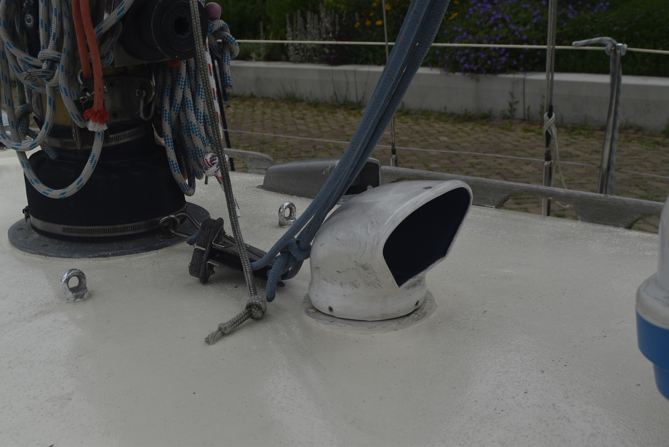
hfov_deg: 44.9
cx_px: 334
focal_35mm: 44
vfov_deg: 30.9
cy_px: 224
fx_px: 809
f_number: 9
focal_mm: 29
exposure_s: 1/400
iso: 200
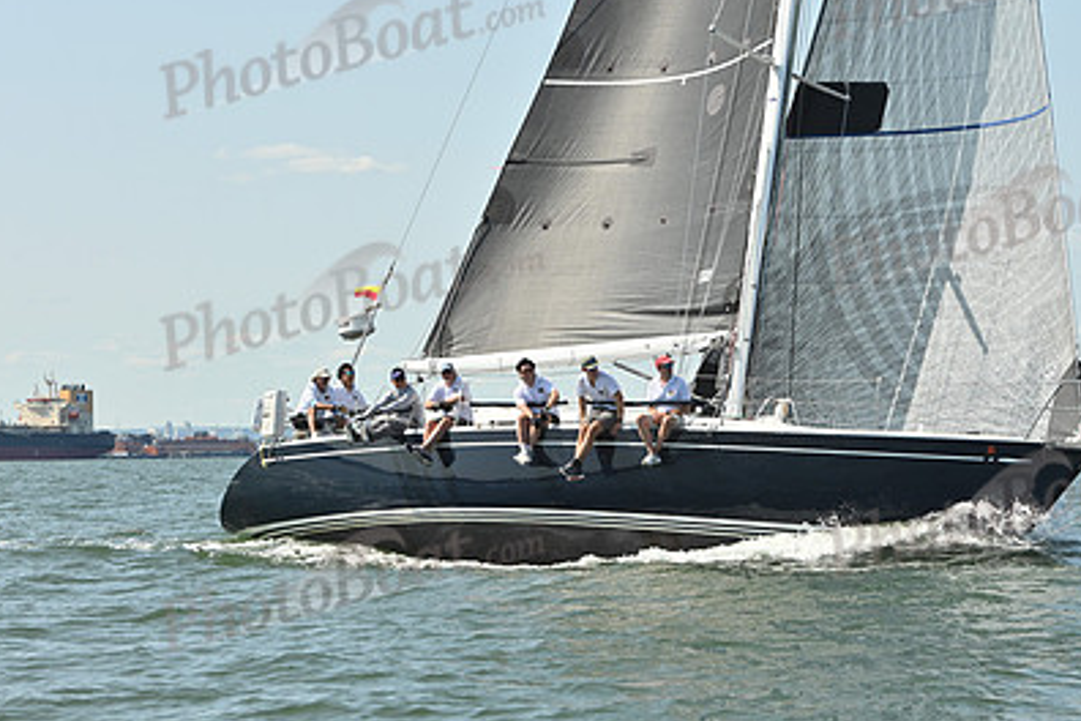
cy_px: 403
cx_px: 688
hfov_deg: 14.7
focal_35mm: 139
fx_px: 4174
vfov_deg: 9.9
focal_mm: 95
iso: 320
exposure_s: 1/1250
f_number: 8
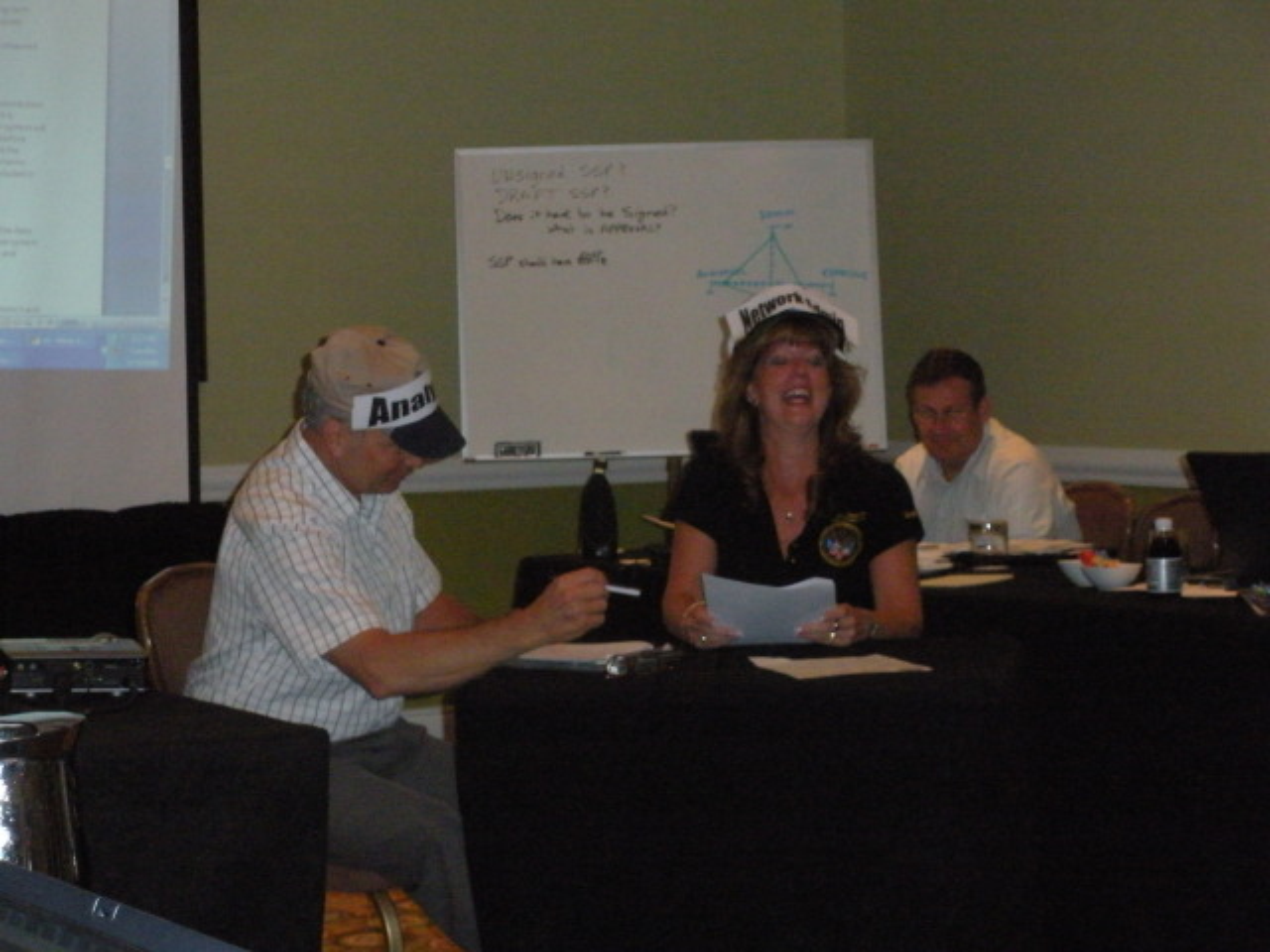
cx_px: 635
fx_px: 2972
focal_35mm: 81
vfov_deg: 18.2
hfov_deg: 24.1
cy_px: 476
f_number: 4.8
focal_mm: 14.2
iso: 800
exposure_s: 1/125
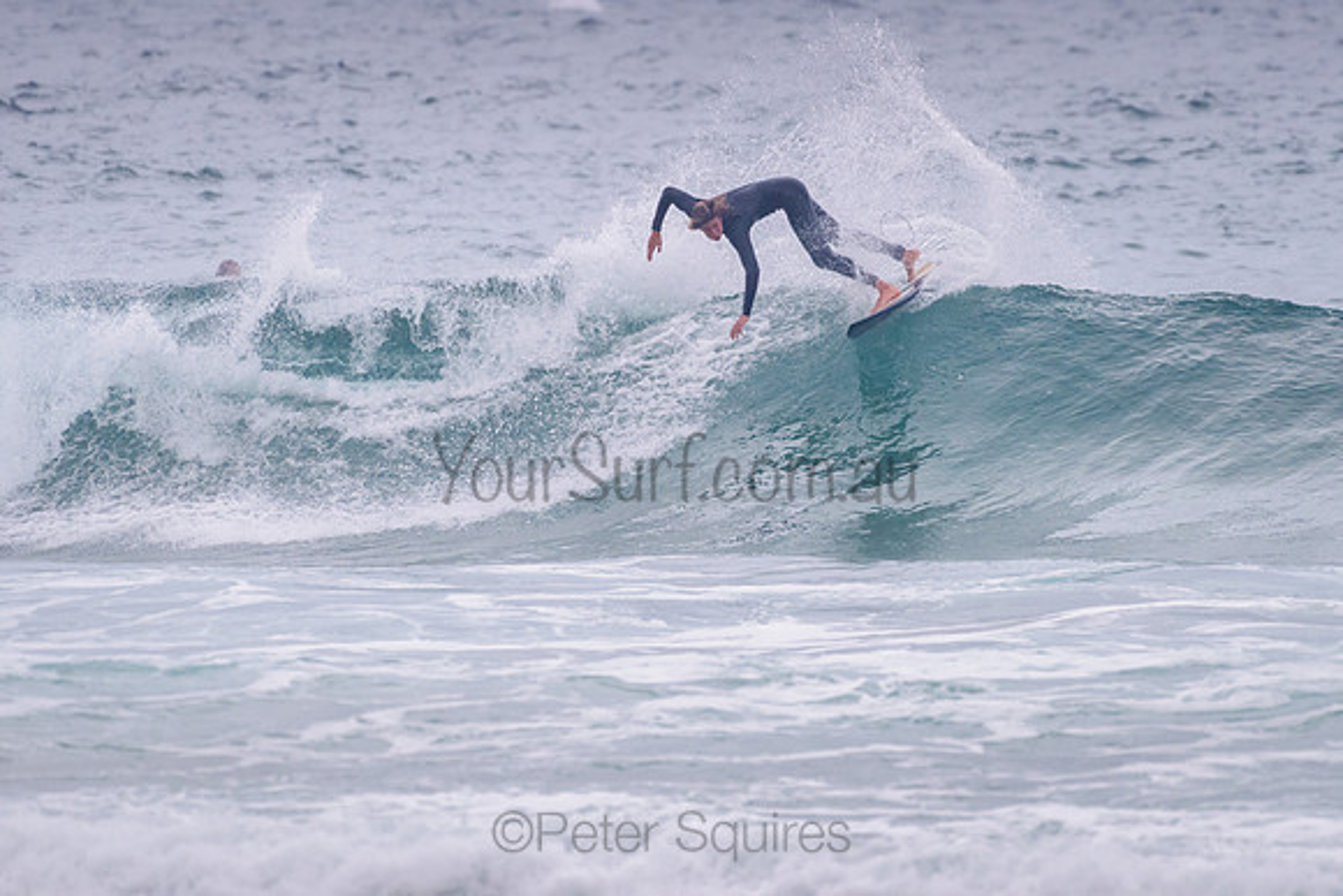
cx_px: 759
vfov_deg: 2.2
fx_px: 22870
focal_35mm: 613
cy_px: 347
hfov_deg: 3.4
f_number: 5.6
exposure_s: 1/2000
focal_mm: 500
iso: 1100
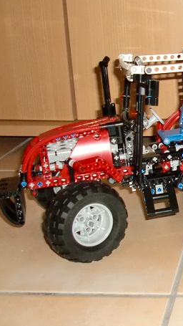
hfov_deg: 15.9
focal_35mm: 69
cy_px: 139
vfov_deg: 30.5
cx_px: 285
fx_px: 595
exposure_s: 1/60
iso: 400
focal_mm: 6.3
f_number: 2.8
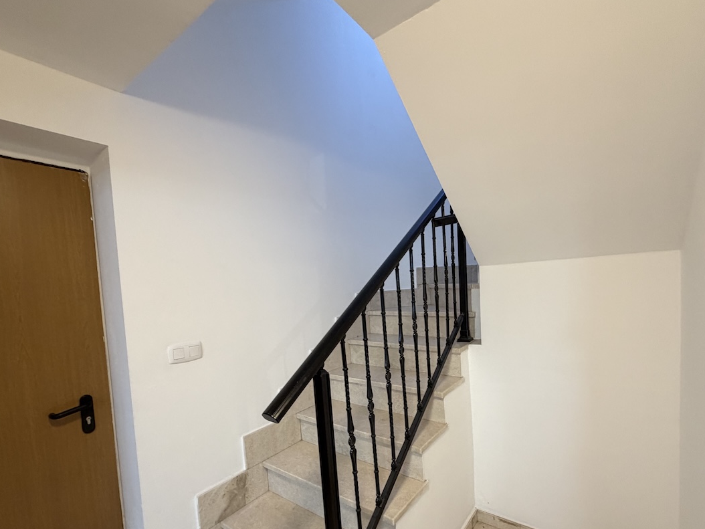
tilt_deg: -2.1
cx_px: 365
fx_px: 346
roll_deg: +3.5
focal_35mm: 17
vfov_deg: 74.3
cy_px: 306
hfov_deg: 91.0
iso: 250
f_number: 2.2
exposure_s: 1/50
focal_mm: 2.22
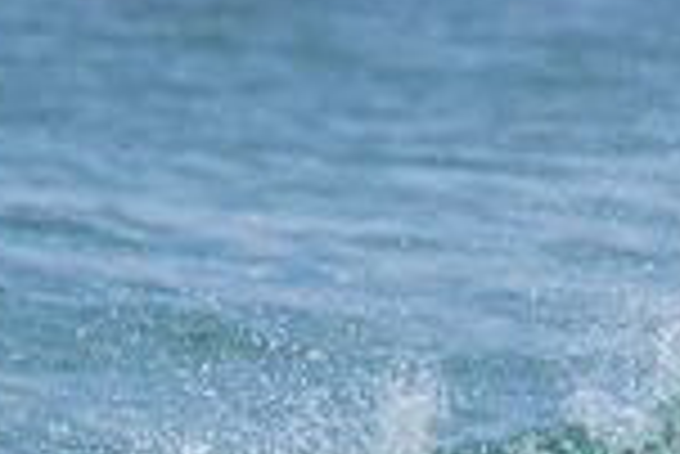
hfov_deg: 0.8
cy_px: 921
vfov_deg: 0.5
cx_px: 1239
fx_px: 51407
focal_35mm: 2719
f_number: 11
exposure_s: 1/2000
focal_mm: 540
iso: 500
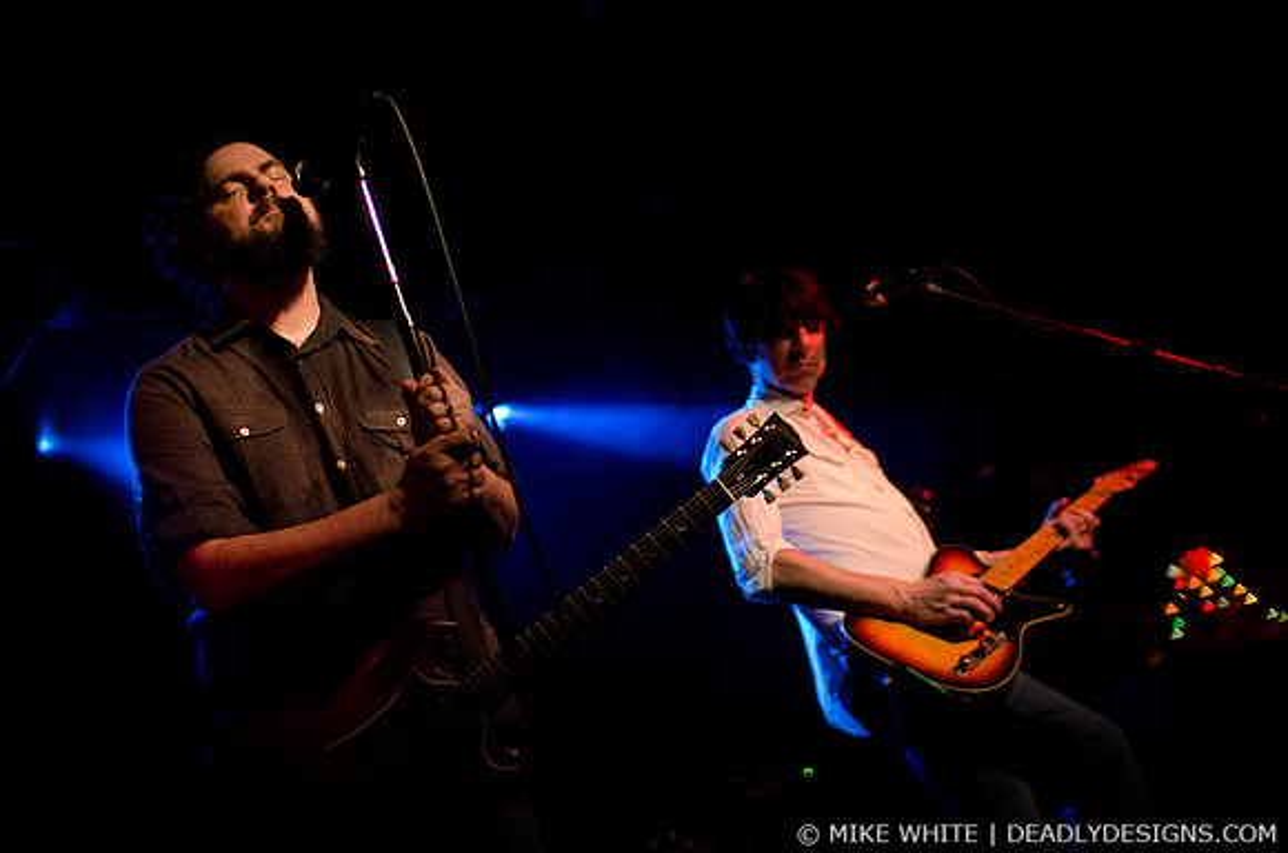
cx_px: 644
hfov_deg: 43.7
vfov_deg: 29.7
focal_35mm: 45
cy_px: 426
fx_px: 1606
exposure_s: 1/160
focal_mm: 30
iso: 1600
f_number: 1.8
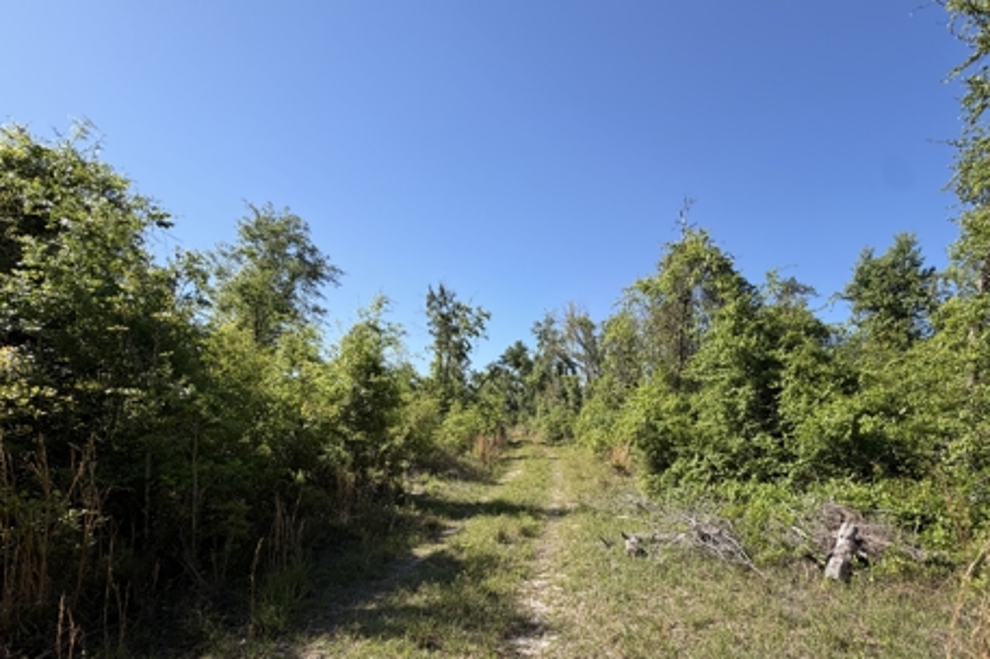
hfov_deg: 92.5
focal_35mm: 17
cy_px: 423
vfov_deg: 68.9
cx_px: 575
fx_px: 467
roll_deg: -0.7
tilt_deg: +1.6
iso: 32
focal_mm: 2.22
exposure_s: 1/770
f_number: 2.2
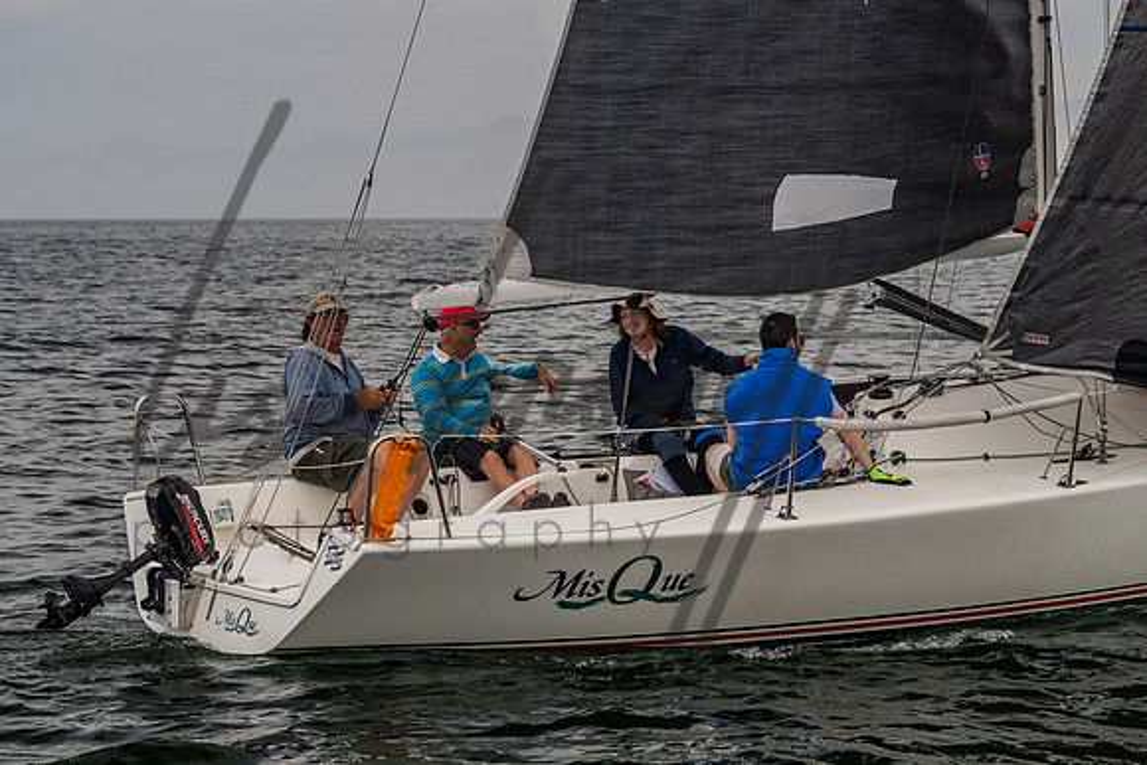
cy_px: 458
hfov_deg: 18.2
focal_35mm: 112
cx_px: 567
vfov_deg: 12.2
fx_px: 3578
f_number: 6.3
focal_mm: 73
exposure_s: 1/1600
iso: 500
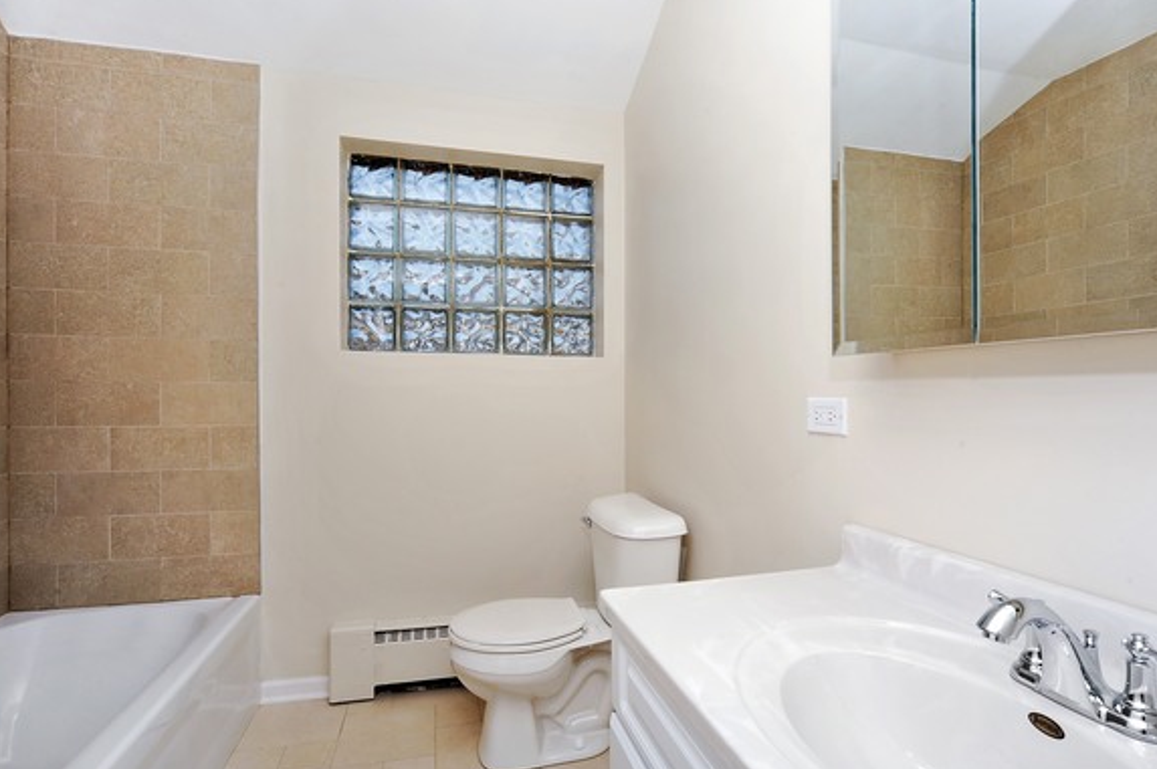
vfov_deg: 64.5
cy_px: 383
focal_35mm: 19
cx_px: 596
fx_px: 610
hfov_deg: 86.9
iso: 200
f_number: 13
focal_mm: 17
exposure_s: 1/250
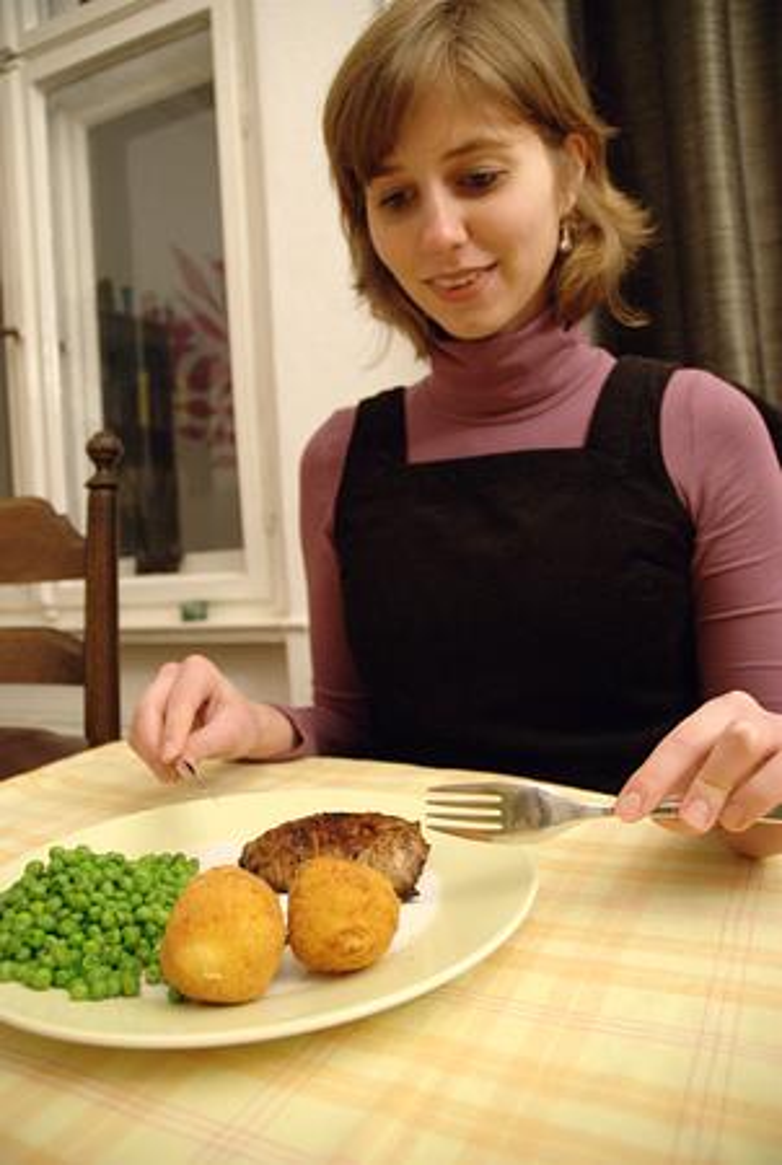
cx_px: 391
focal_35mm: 27
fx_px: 876
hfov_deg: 48.1
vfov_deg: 67.3
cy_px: 582
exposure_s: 1/13
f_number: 3.5
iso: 1250
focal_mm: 18
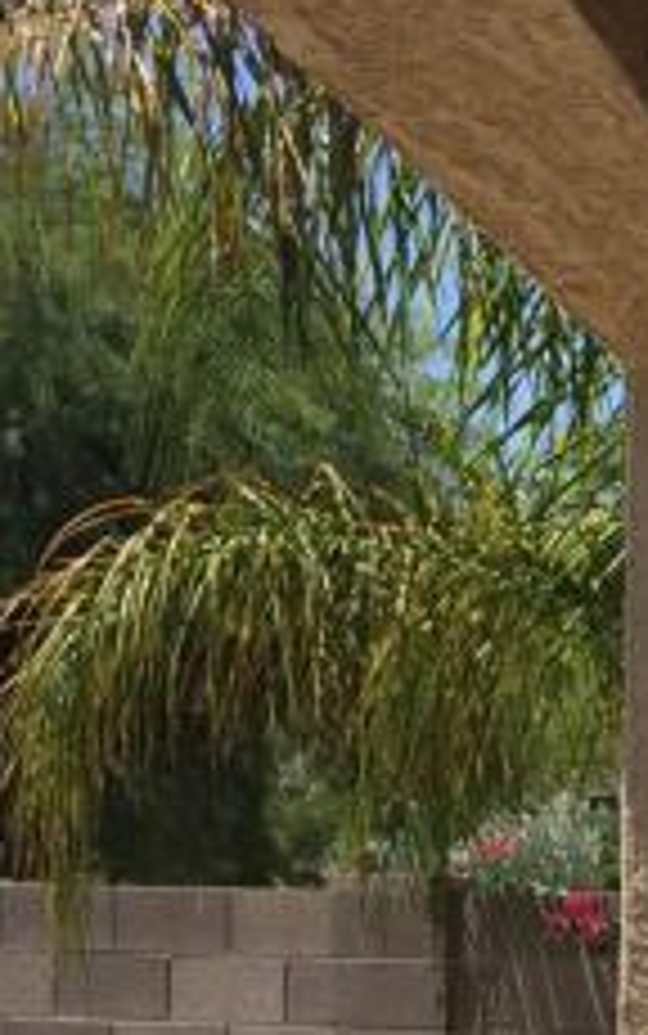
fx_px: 3866
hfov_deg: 8.9
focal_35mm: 137
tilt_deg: -3.0
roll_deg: +0.3
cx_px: 1359
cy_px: 1130
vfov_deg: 14.9
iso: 32
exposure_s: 1/1953
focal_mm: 4.15
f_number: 2.2
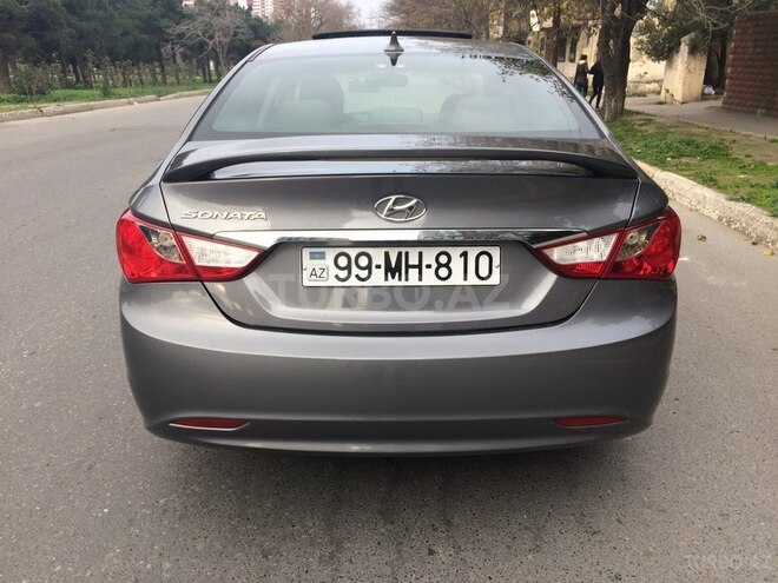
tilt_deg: -20.1
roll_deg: -1.1
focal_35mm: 29
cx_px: 389
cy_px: 292
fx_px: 652
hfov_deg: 61.7
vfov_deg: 48.2
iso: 32
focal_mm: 4.15
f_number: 2.2
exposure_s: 1/184
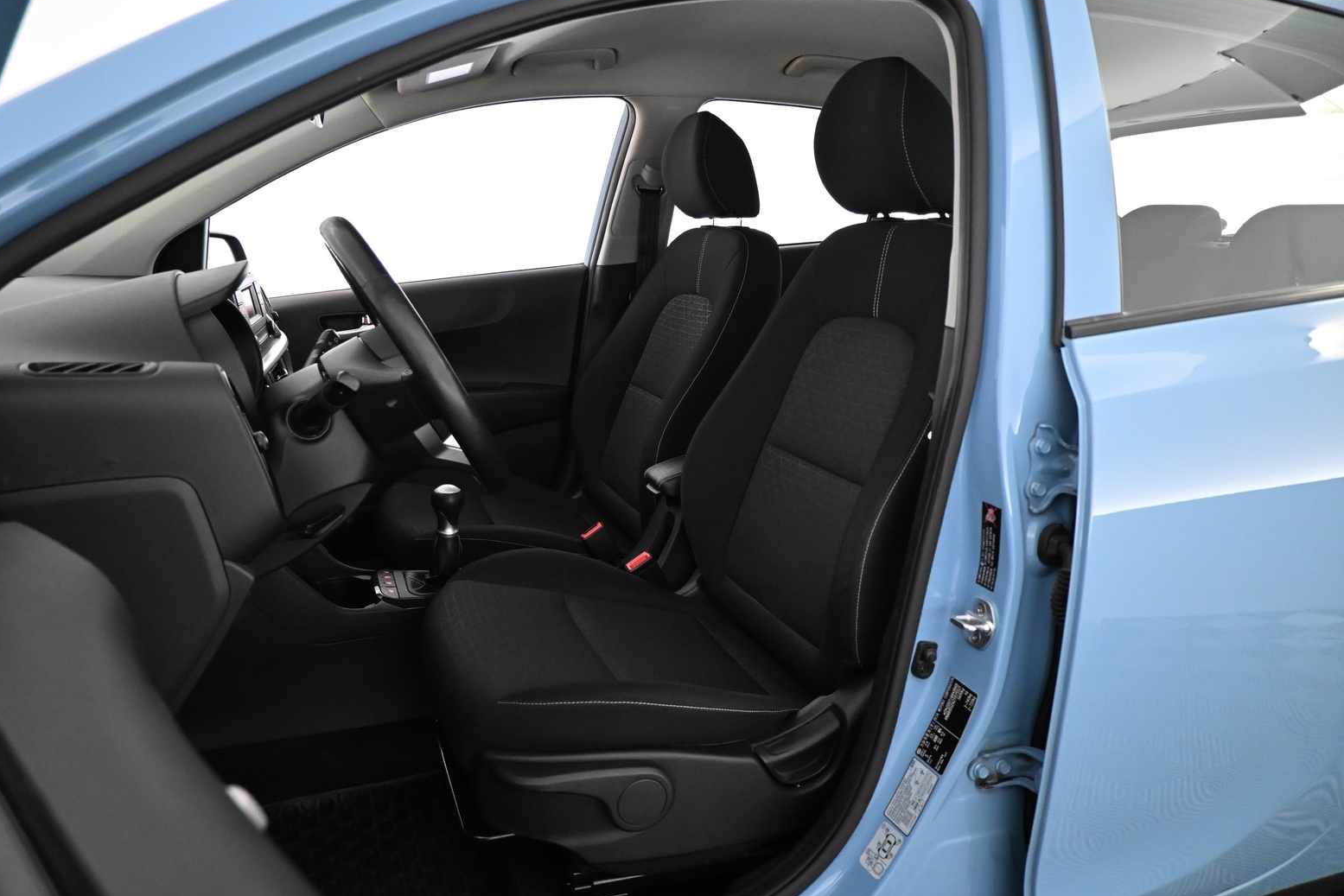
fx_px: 933
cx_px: 662
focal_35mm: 25
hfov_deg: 71.5
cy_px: 454
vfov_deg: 51.3
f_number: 3.5
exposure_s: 1/60
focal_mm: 16
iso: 3200
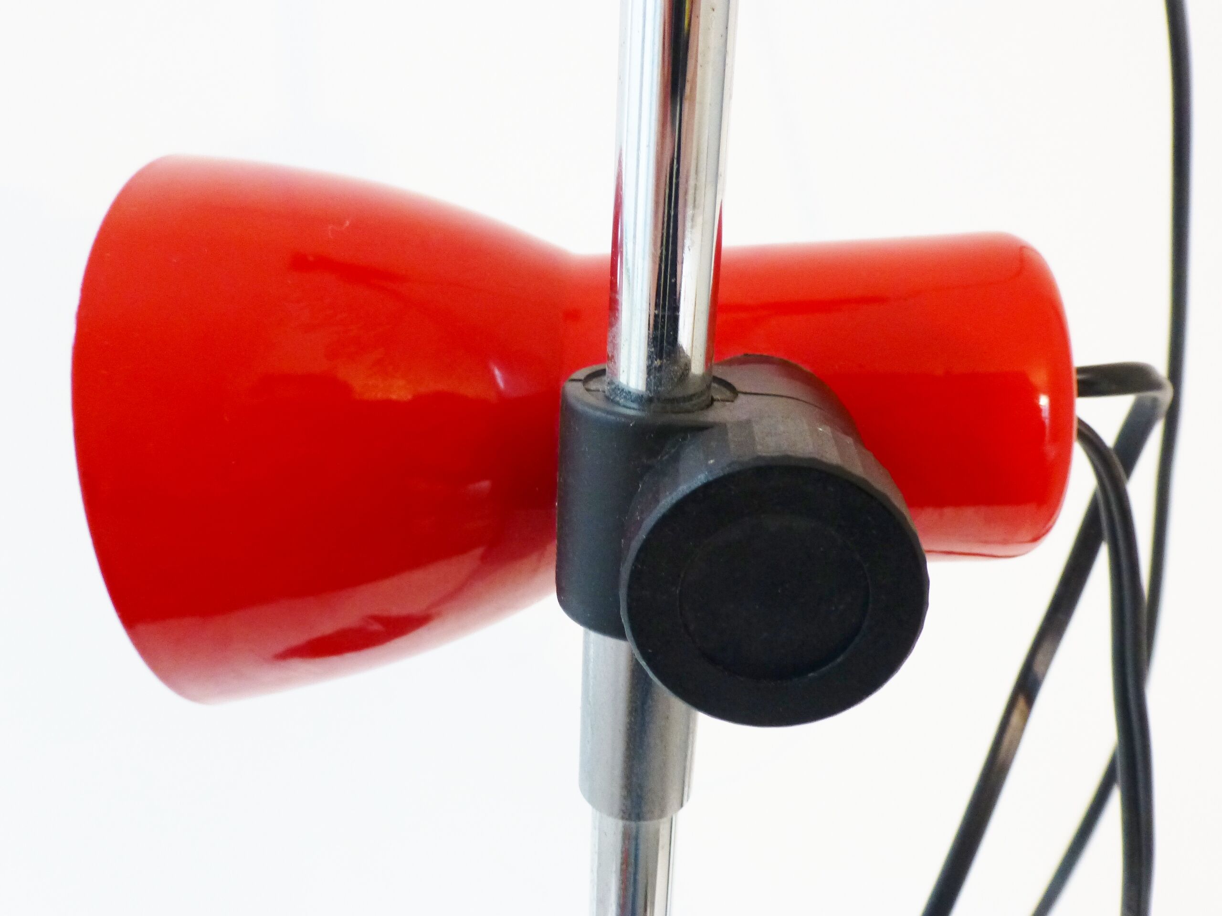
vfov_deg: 46.8
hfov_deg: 60.0
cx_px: 611
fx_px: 1059
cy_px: 458
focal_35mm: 30
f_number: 3.6
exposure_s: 1/50
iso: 400
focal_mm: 5.4
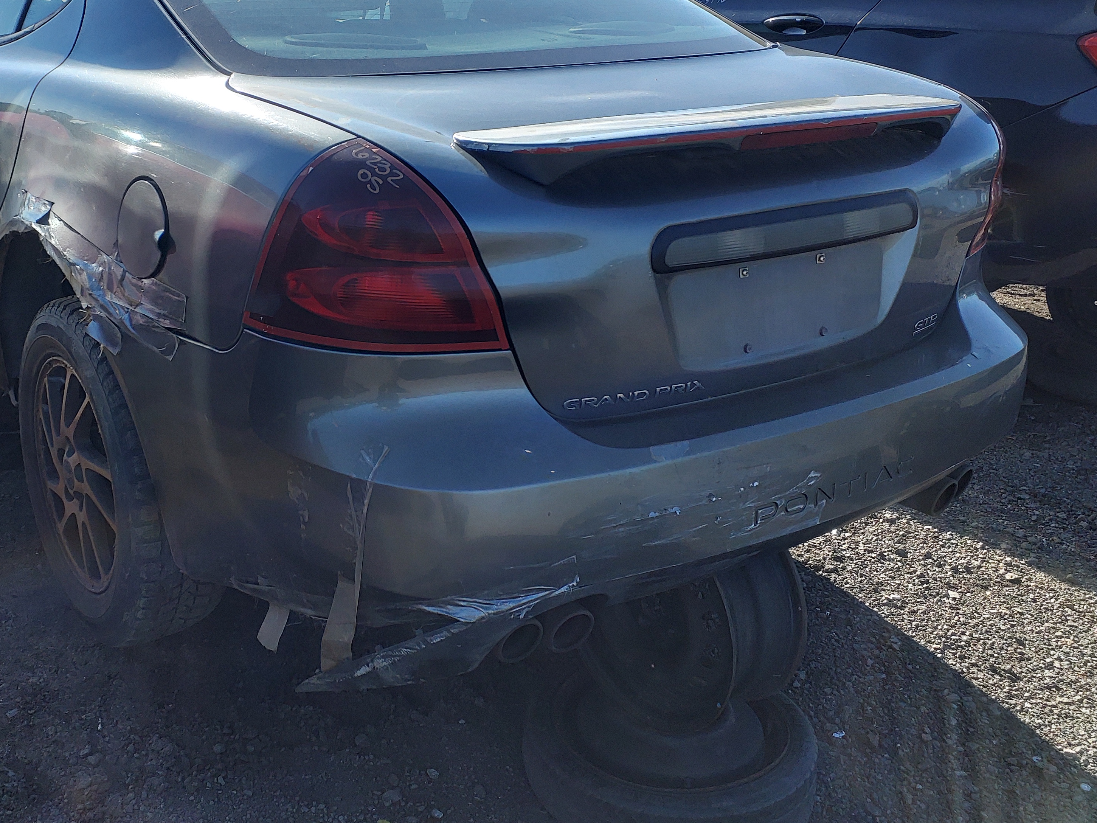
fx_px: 1173
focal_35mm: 37
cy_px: 283
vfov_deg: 38.3
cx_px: 371
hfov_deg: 49.3
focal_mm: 3.58
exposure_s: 1/379
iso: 40
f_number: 1.9
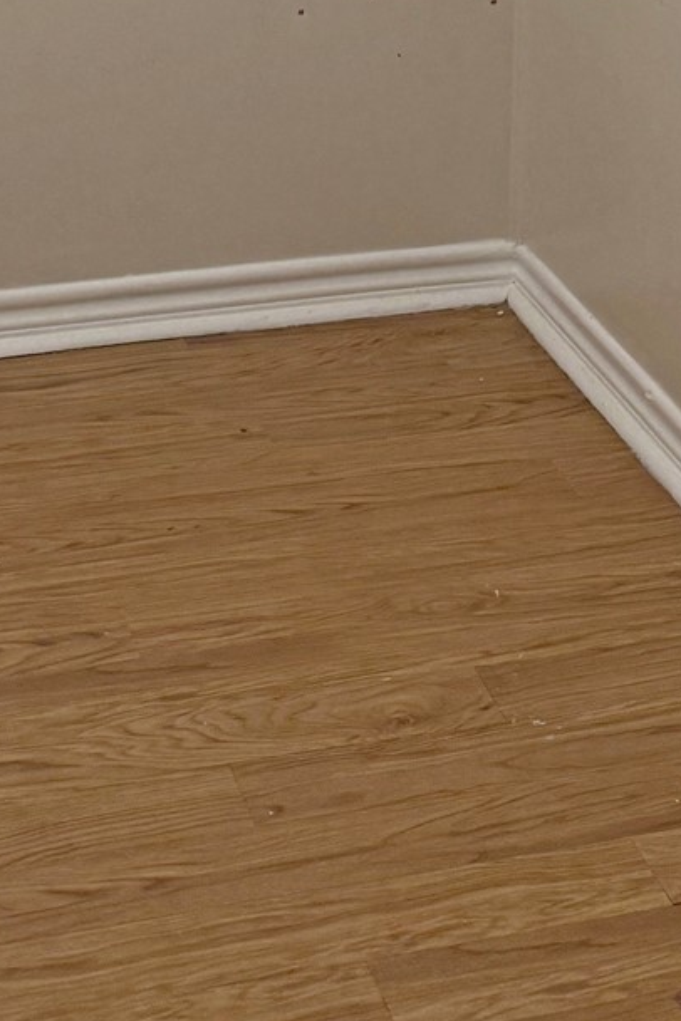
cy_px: -426
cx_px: 394
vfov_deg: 21.1
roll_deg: -2.3
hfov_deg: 16.3
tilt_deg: -5.1
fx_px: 2383
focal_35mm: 84
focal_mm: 6.76
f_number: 1.78
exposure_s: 1/120
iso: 200
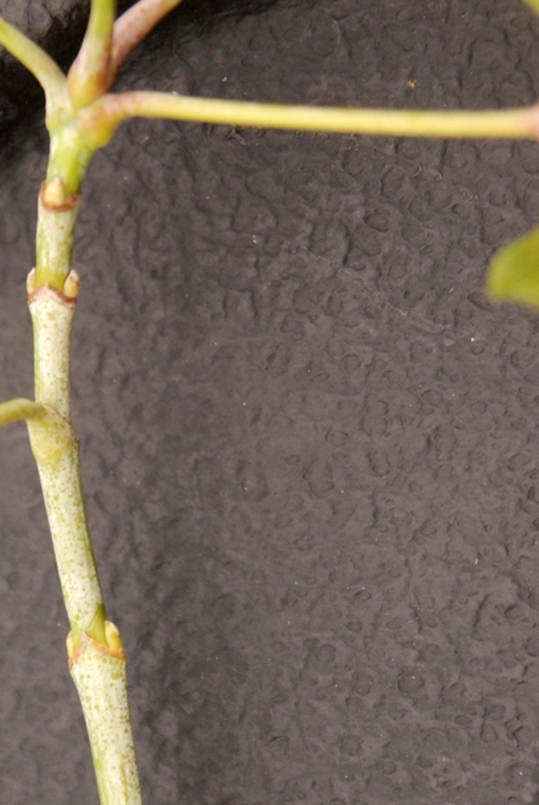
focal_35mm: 233
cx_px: 107
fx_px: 5215
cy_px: 594
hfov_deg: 5.9
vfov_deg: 8.8
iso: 400
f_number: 5.3
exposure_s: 1/90
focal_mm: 92
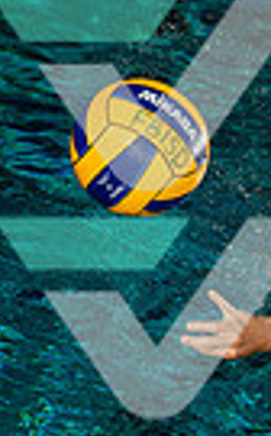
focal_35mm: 218
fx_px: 2584
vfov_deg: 9.6
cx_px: 471
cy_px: 320
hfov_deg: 5.9
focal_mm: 64
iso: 100
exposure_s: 1/250
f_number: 4
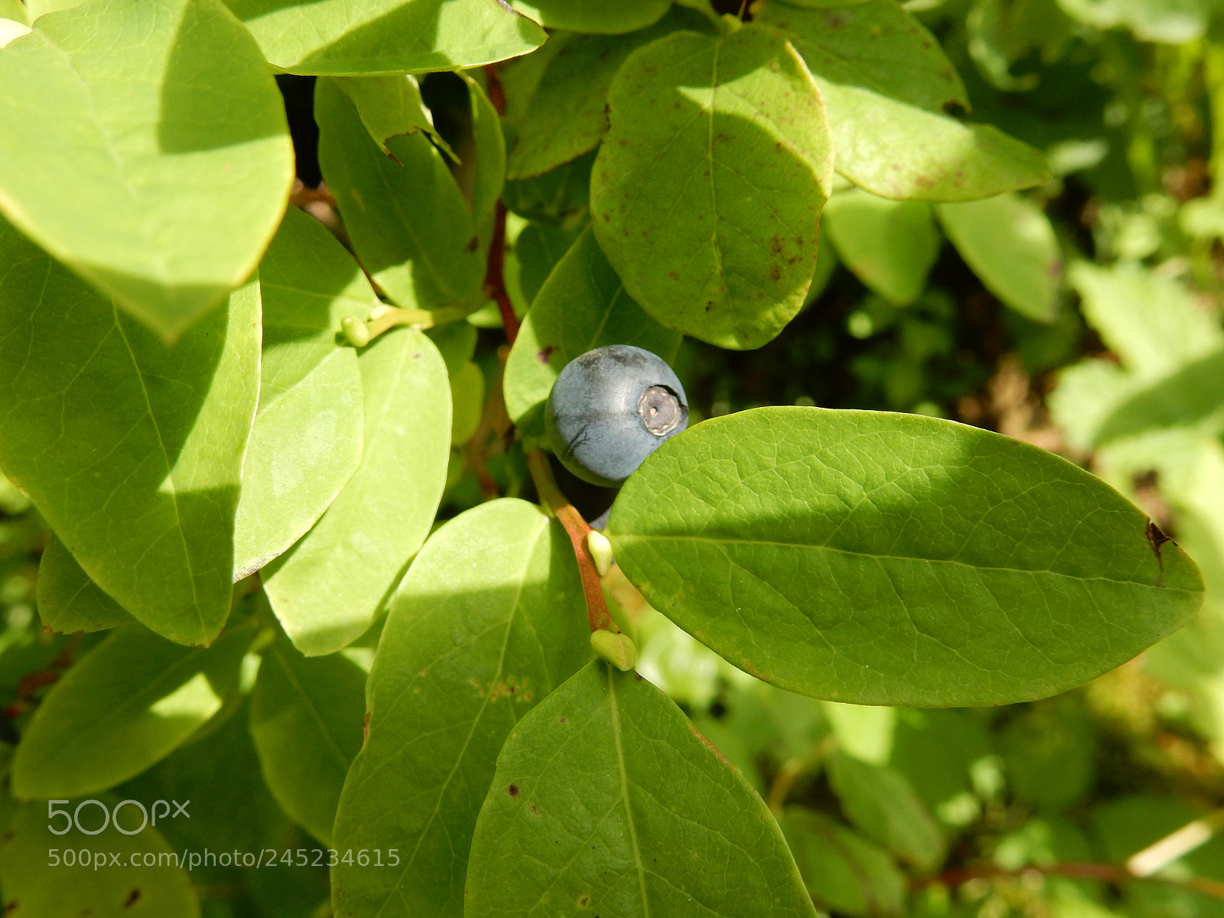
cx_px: 612
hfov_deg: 60.0
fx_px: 1061
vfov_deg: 46.8
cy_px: 459
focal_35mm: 30
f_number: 4
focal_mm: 5.4
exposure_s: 1/200
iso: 125
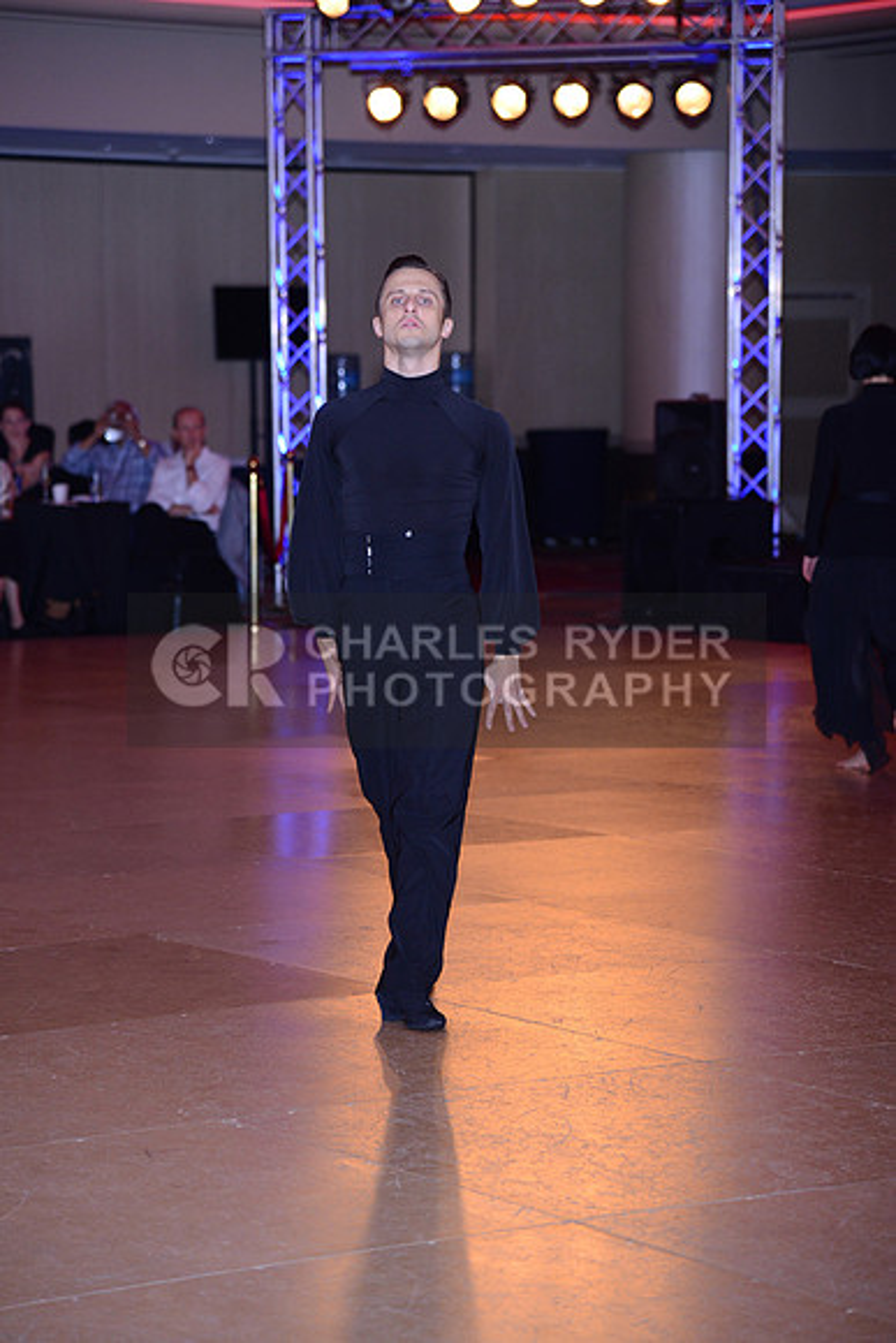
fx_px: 4477
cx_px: 448
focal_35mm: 120
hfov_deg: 11.4
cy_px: 672
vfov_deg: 17.1
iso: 1600
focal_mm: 120
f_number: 4.5
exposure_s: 1/250
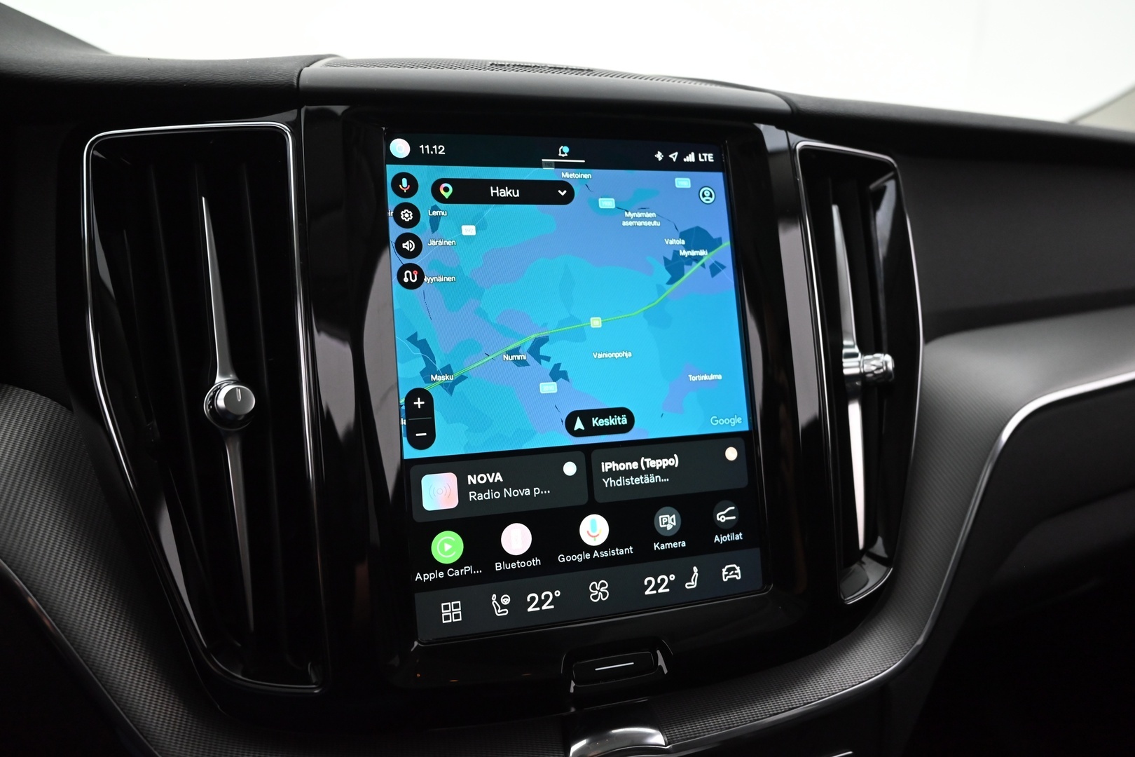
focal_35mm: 24
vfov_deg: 53.1
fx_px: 757
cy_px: 378
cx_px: 568
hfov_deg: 73.7
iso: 3200
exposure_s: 1/60
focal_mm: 24
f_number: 4
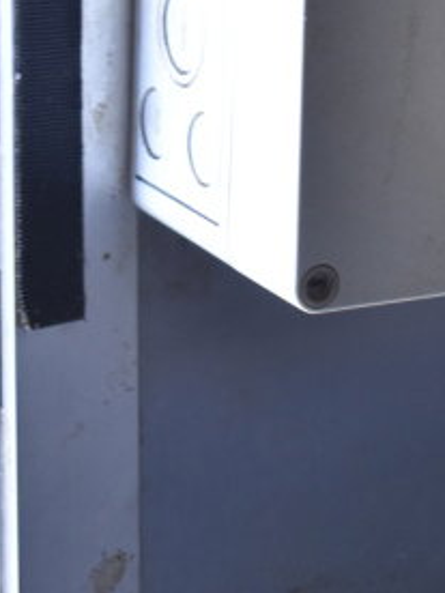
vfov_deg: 14.0
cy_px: -244
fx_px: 2297
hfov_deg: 10.9
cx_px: 482
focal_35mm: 134
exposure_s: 1/50
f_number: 4.2
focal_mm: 28
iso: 400
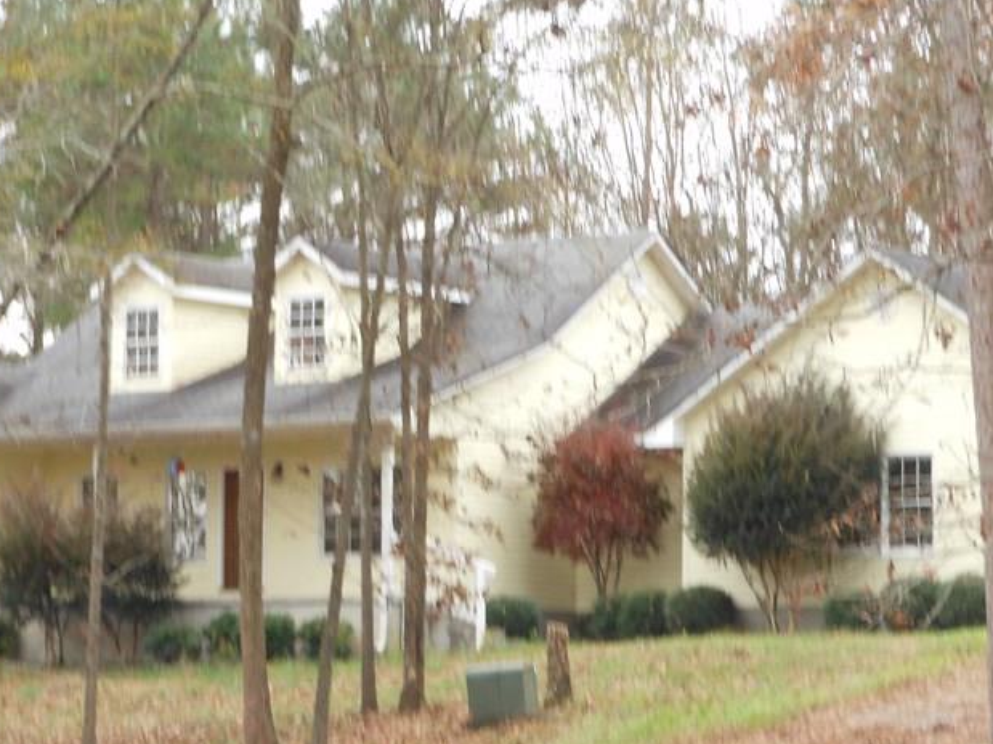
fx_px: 4130
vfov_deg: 10.3
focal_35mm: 144
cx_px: 261
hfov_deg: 13.7
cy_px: 303
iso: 200
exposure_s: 1/60
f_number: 5.3
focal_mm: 15.6
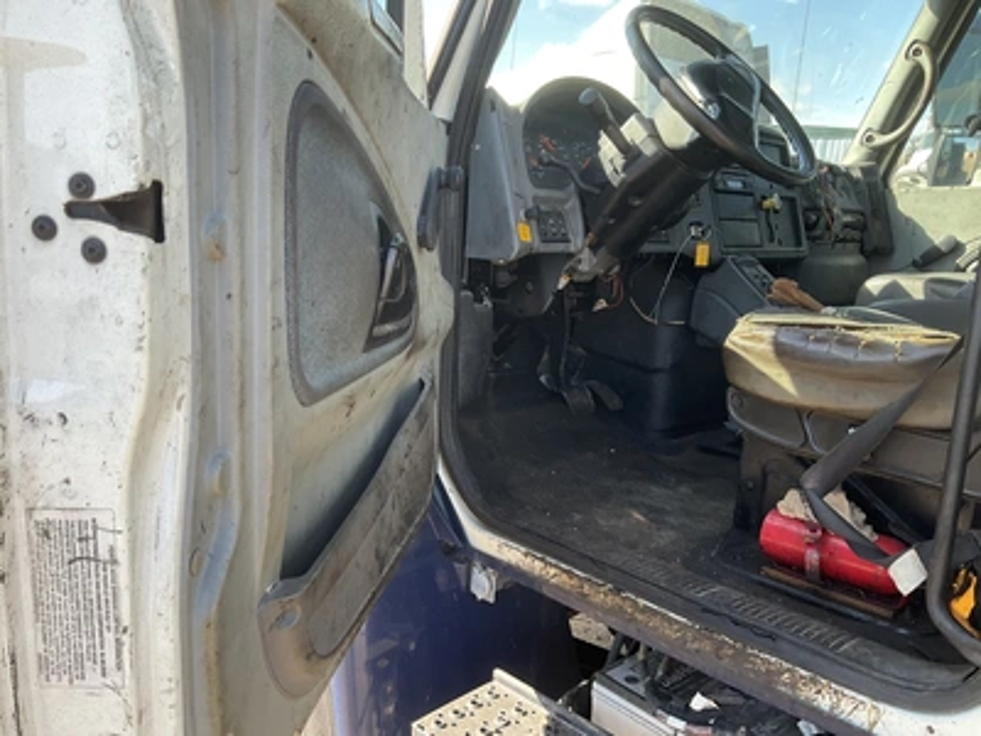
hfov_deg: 61.7
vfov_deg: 48.2
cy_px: 368
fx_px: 822
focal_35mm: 29
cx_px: 490
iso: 25
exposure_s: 1/122
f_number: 1.8
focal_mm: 3
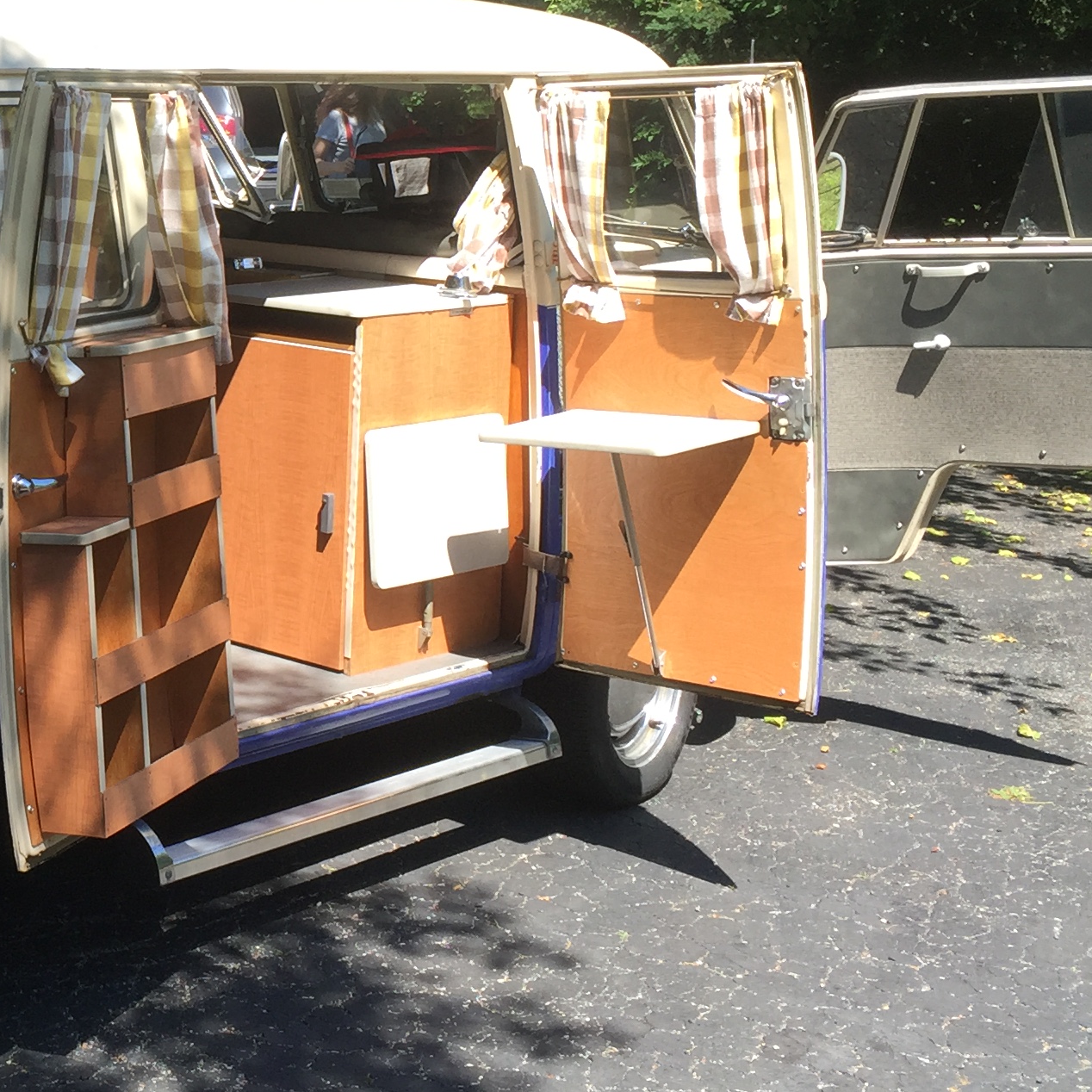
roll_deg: -1.7
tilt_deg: -7.4
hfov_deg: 24.7
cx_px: -34
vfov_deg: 25.9
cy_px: 308
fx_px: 2356
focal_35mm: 66
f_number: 2.2
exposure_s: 1/549
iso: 32
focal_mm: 4.15
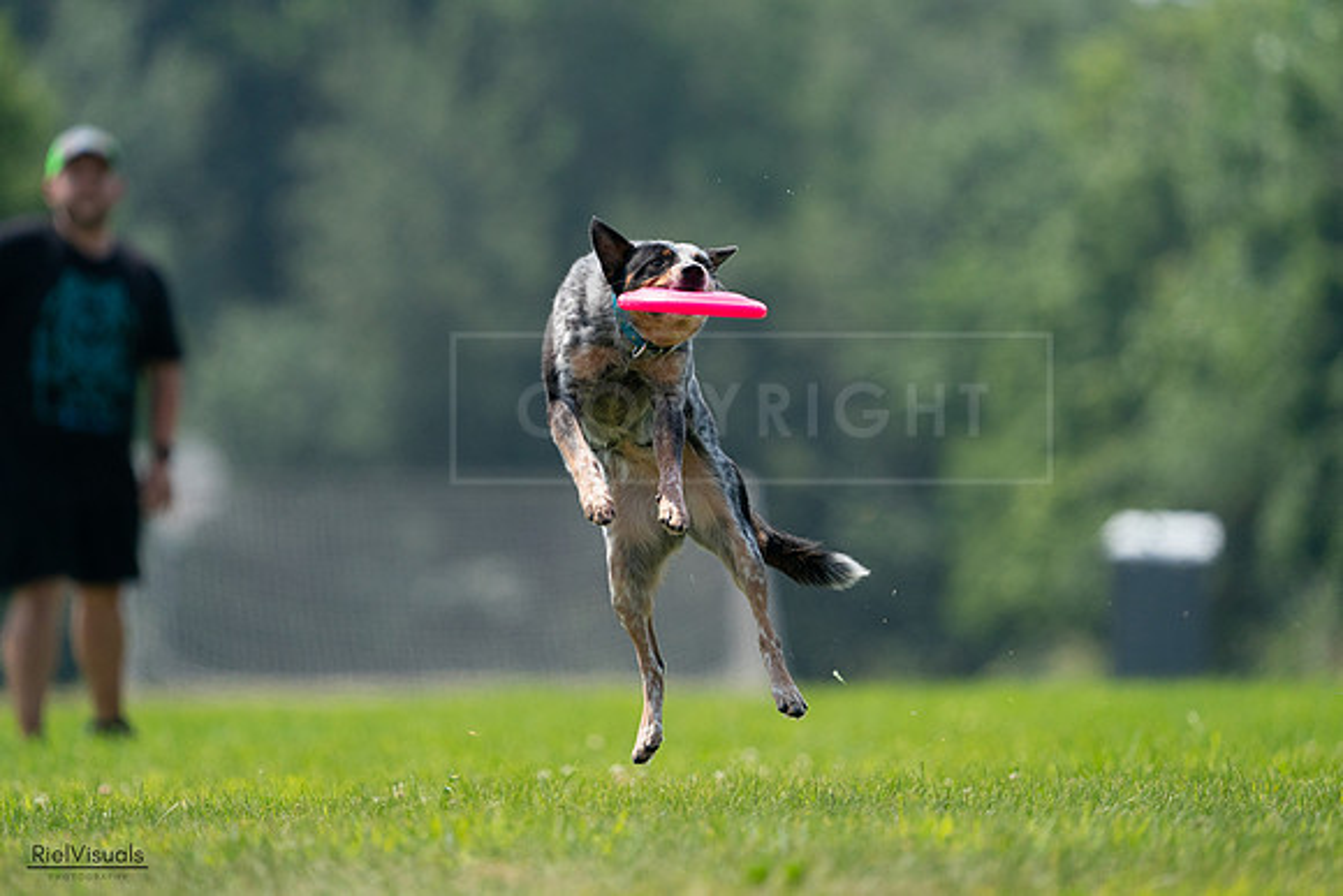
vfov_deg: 2.8
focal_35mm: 496
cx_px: 672
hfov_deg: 4.2
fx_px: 18507
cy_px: 448
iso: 1600
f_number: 6.3
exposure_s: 1/4000
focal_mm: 496
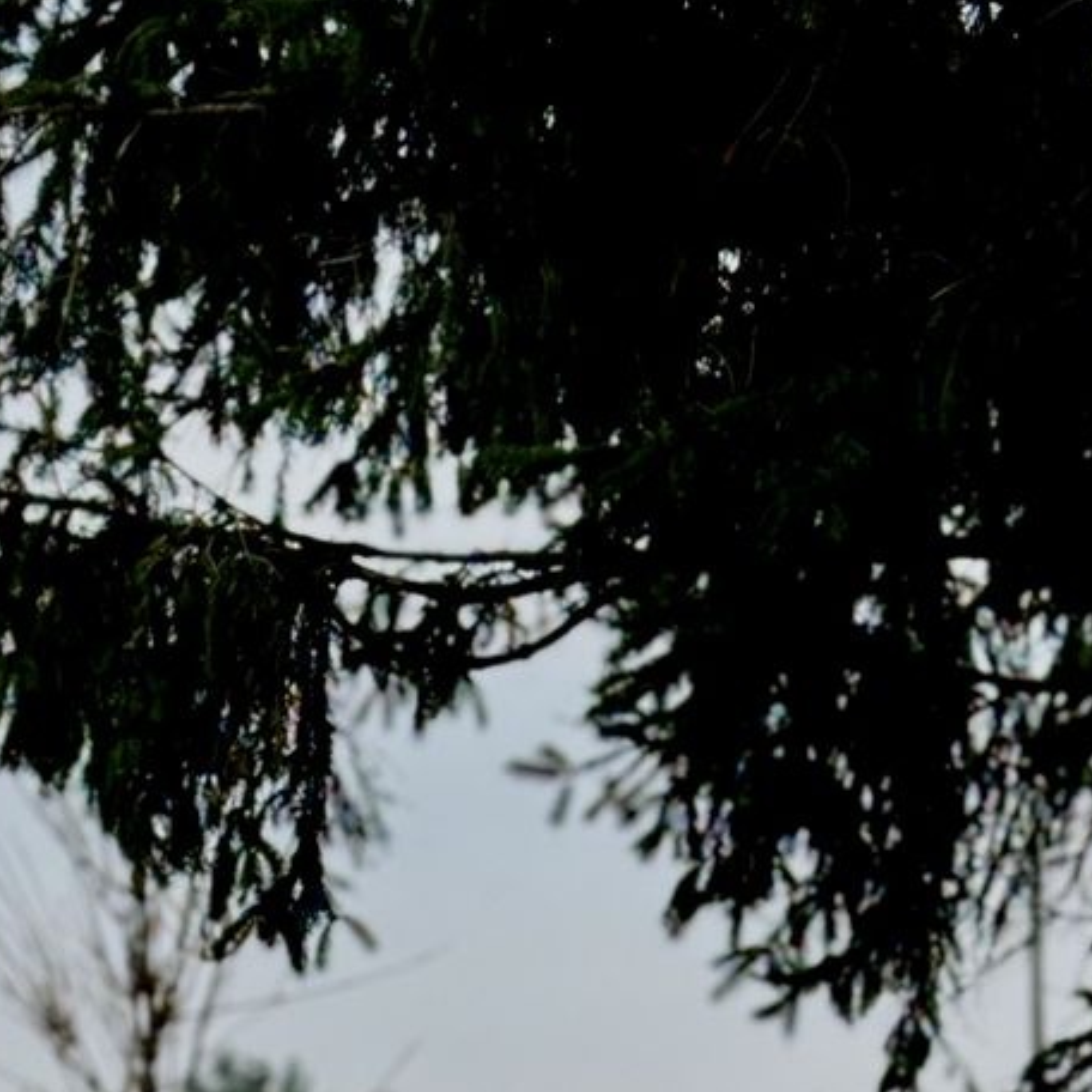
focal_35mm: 149
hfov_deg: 11.7
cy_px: 1753
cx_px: 180
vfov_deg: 11.2
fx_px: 5318
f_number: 1.78
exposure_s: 1/82
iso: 100
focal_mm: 6.76
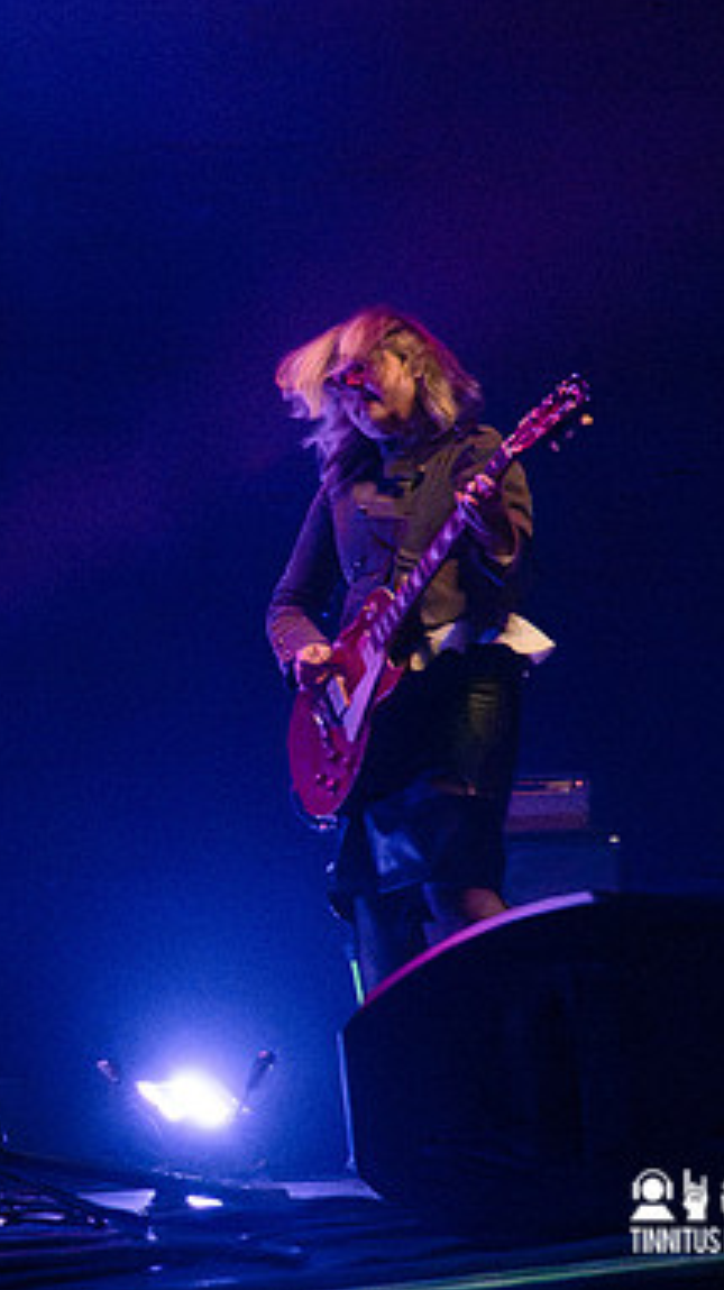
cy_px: 647
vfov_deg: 22.5
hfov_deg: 12.4
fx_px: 3247
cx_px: -187
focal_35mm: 95
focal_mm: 14.4
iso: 6400
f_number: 3.5
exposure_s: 1/320
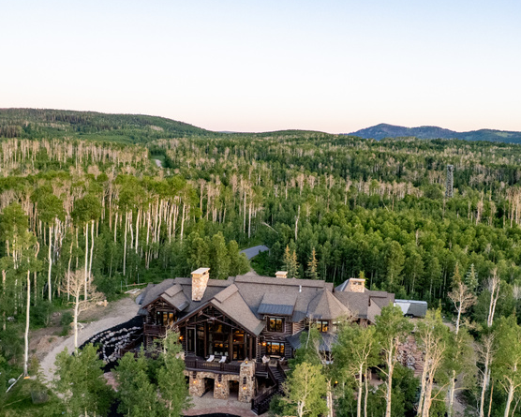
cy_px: 225
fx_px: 586
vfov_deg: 39.1
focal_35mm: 38
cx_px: 256
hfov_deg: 47.9
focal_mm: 8.38
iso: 100
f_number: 2.8
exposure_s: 1/120
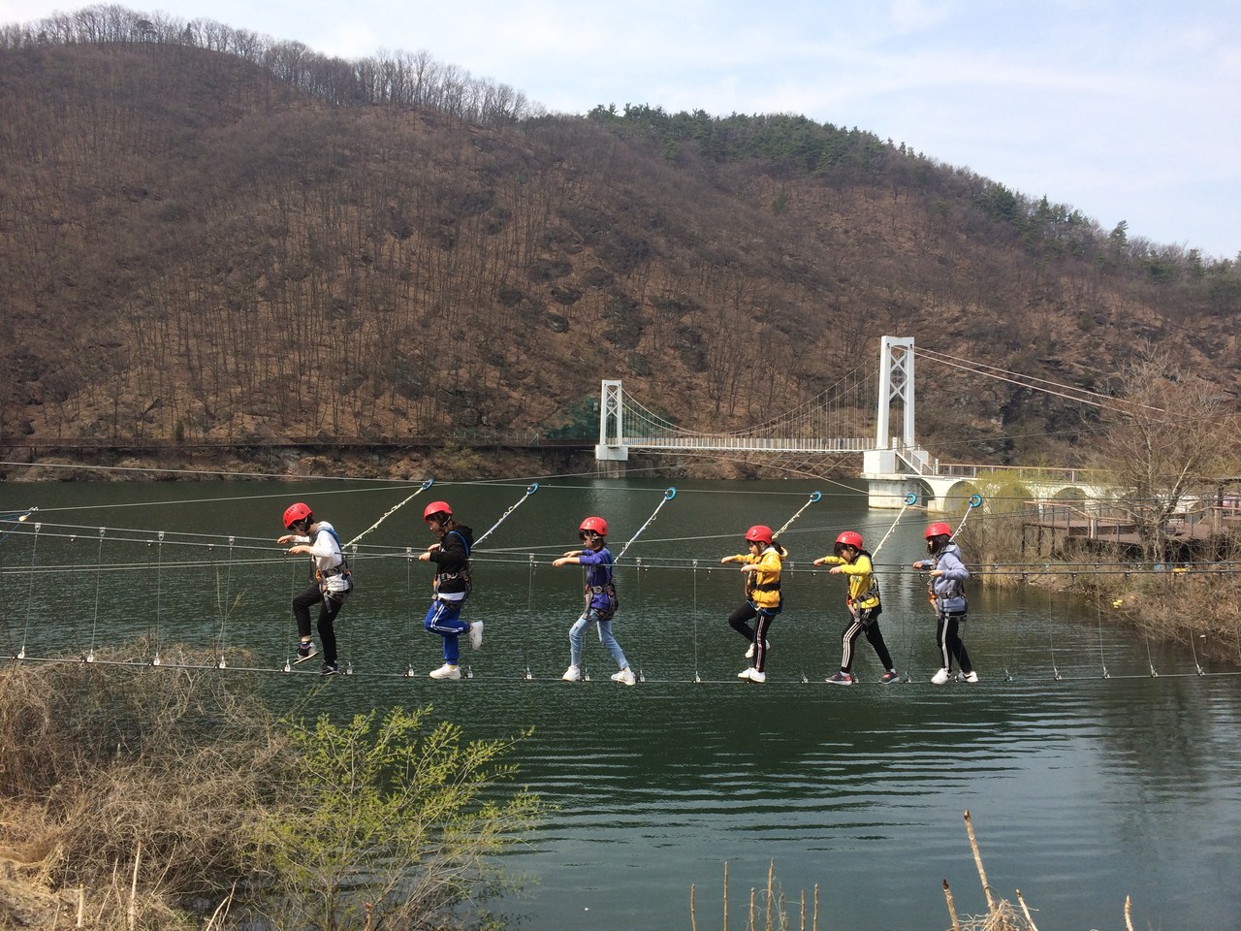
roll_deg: -0.3
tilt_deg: -2.6
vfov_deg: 48.2
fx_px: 1040
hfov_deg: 61.7
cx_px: 620
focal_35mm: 29
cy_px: 466
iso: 32
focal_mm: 4.15
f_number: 2.2
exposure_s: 1/1580
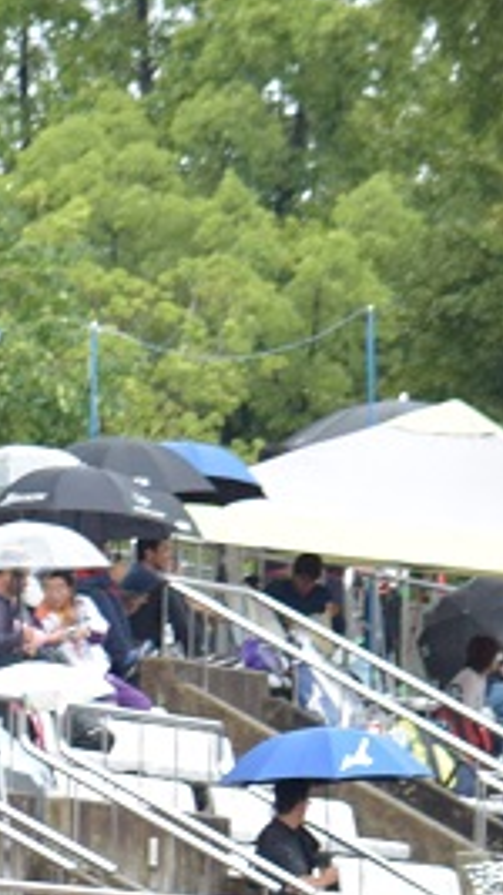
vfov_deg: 3.3
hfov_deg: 1.9
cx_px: -714
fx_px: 15356
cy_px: 1083
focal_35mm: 647
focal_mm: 110
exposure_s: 1/1250
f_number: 4.8
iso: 1250
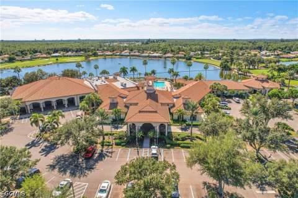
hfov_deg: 78.6
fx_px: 182
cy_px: 99
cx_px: 149
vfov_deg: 57.2
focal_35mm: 22
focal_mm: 8.38
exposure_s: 1/800
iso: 100
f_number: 2.8
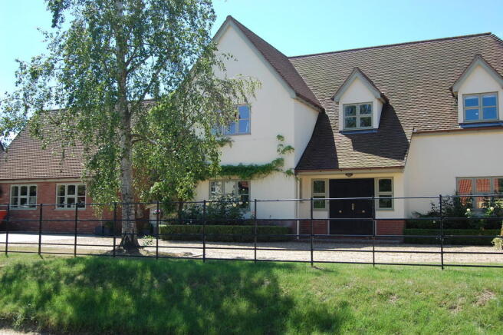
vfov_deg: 34.1
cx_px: 252
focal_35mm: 39
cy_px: 168
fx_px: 544
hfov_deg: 49.6
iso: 200
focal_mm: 26
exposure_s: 1/200
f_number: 7.1
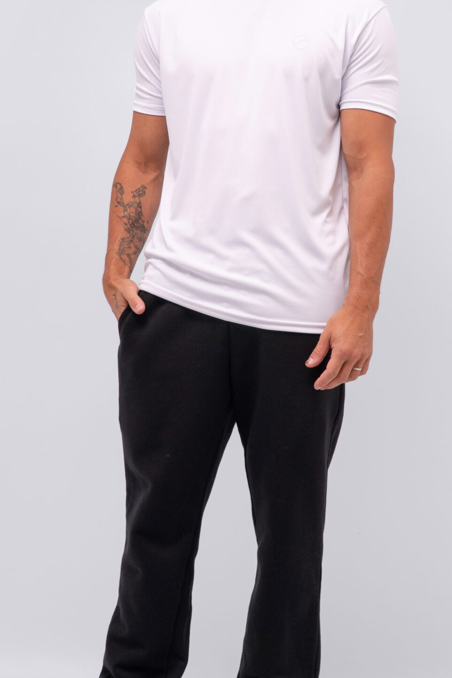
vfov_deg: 25.3
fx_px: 1507
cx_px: 228
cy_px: 301
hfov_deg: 17.1
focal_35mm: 80
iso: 250
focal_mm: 45
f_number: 9
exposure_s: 1/160
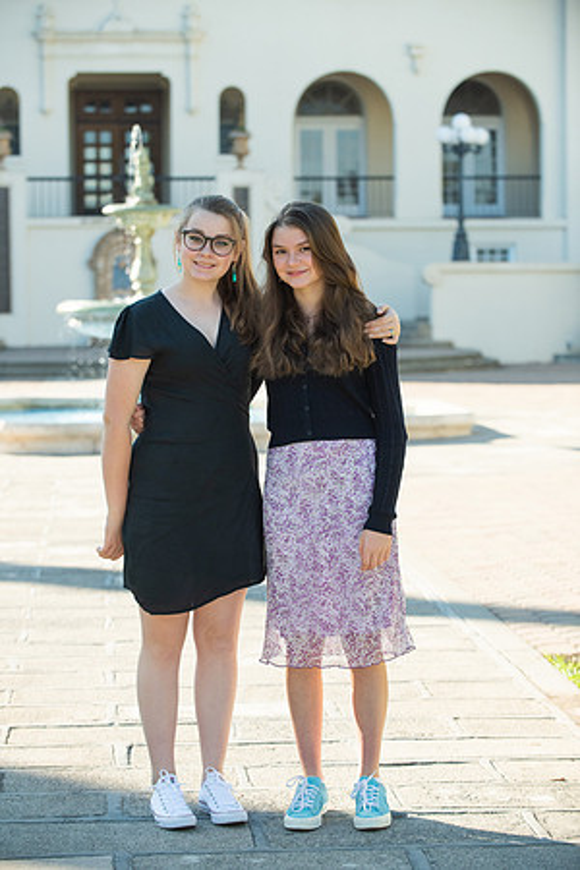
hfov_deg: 14.0
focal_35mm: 98
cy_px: 435
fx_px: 2368
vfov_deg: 20.8
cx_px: 290
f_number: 4
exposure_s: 1/2000
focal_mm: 98
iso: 800
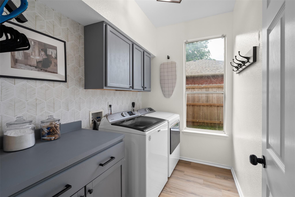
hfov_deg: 96.7
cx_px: 148
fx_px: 131
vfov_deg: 73.7
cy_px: 98
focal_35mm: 16
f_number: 8
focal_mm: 16
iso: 400
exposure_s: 1/10
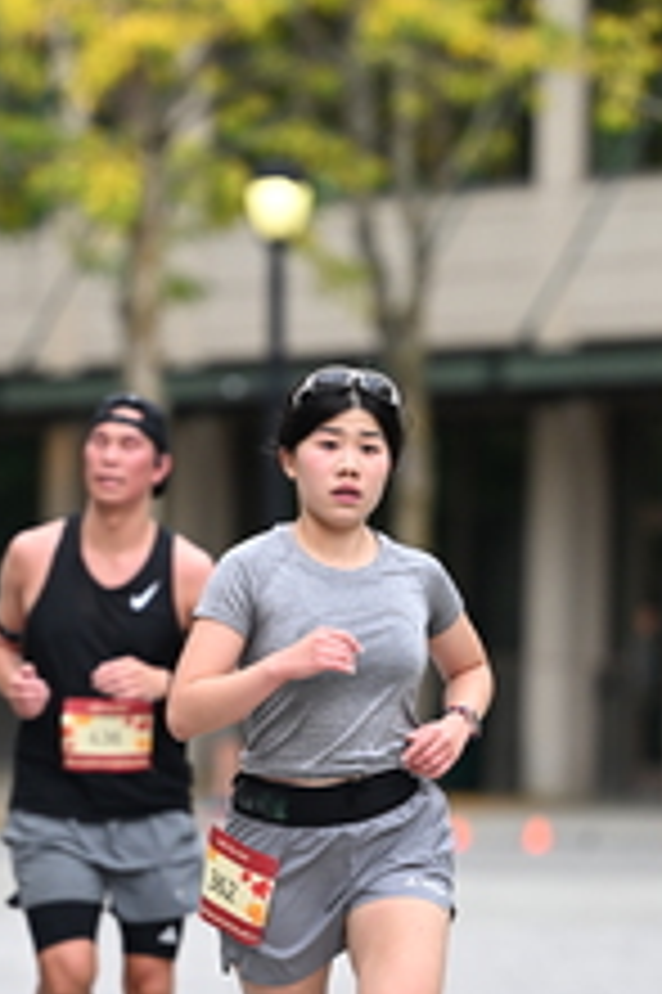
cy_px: 598
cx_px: 313
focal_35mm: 399
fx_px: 11022
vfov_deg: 5.2
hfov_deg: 3.4
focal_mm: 160
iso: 640
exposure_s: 1/2000
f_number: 2.8
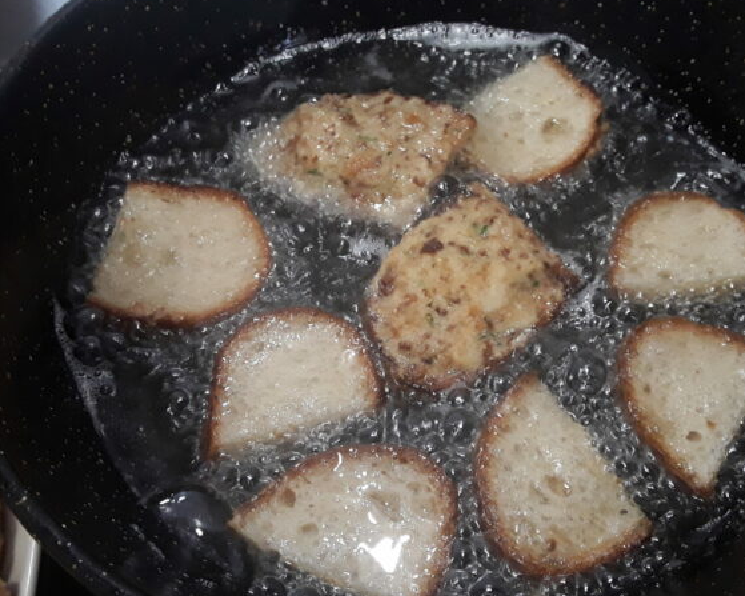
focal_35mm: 33
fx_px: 727
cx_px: 421
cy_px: 341
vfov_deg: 44.4
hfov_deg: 54.1
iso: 125
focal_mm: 2.91
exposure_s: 1/33
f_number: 1.9
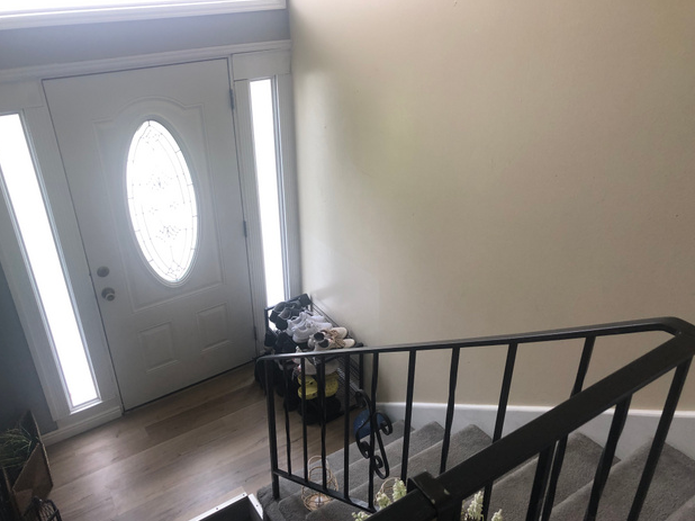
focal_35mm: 29
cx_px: 344
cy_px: 267
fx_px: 582
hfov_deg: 61.7
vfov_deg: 48.2
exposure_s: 1/30
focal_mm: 4
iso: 25
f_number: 1.8
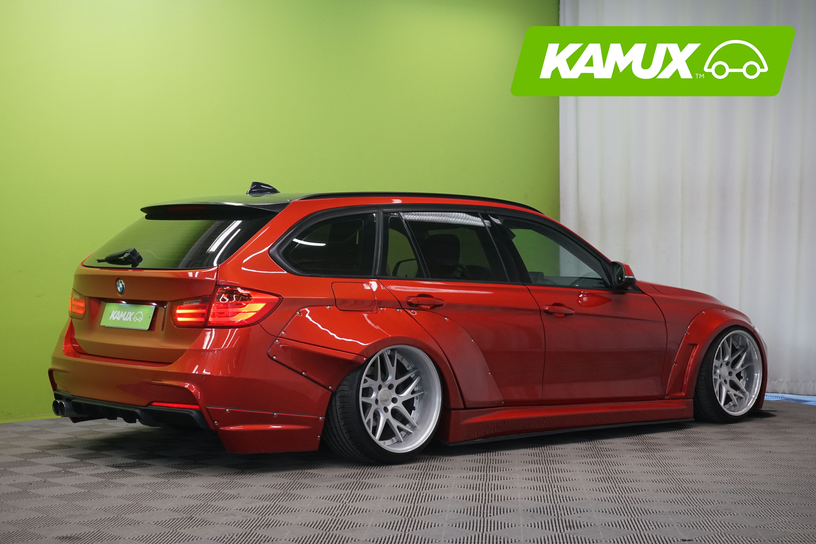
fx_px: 1383
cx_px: 408
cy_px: 272
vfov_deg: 22.3
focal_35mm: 61
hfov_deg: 32.9
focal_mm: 61
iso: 2000
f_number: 9
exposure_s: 1/25
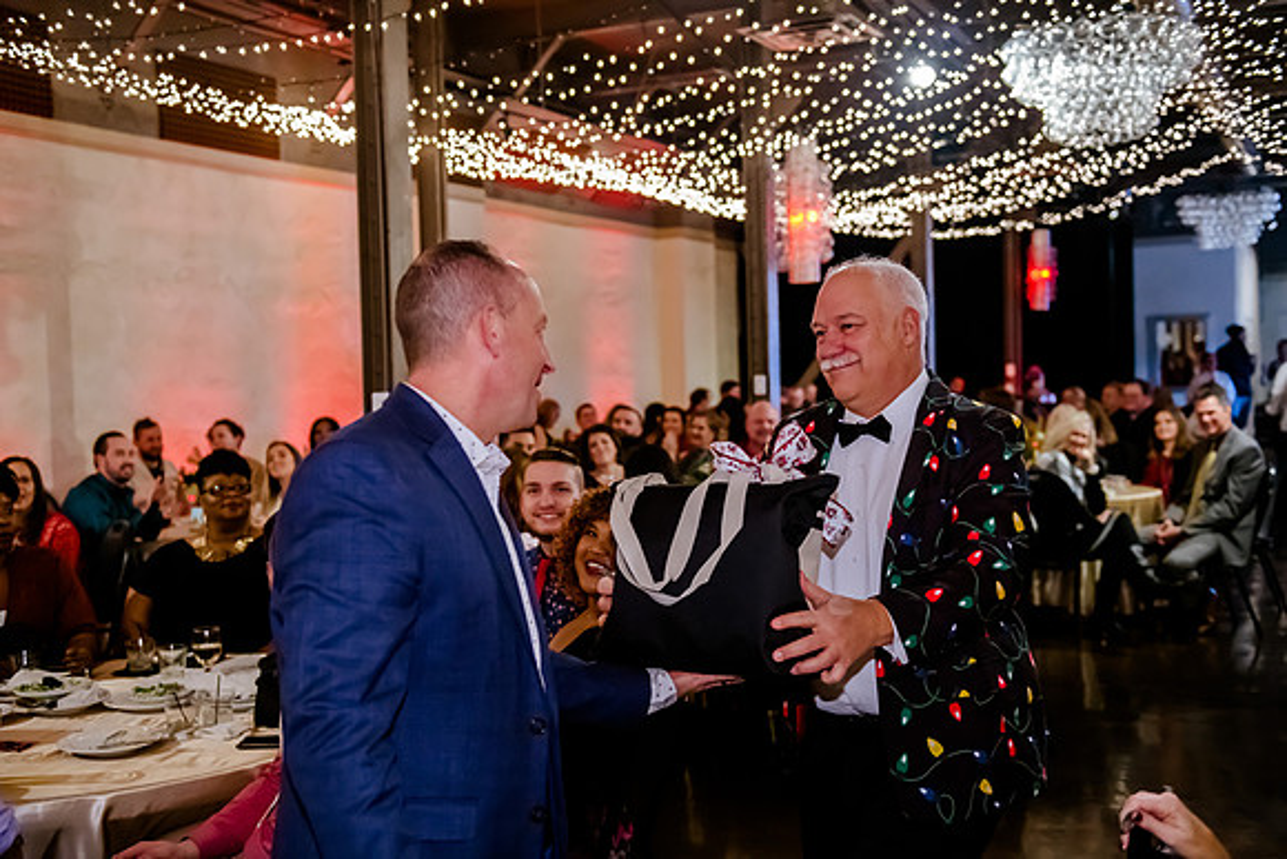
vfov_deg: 34.0
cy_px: 408
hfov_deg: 49.2
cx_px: 597
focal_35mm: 39
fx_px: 1405
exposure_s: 1/160
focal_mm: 36
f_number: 2.8
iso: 5000
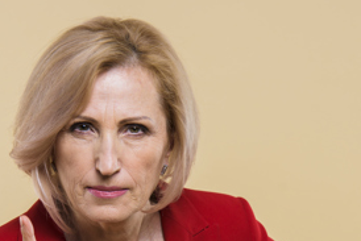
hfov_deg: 5.6
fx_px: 3662
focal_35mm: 365
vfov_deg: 3.8
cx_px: 281
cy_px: 298
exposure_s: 1/160
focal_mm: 145
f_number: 7.1
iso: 64
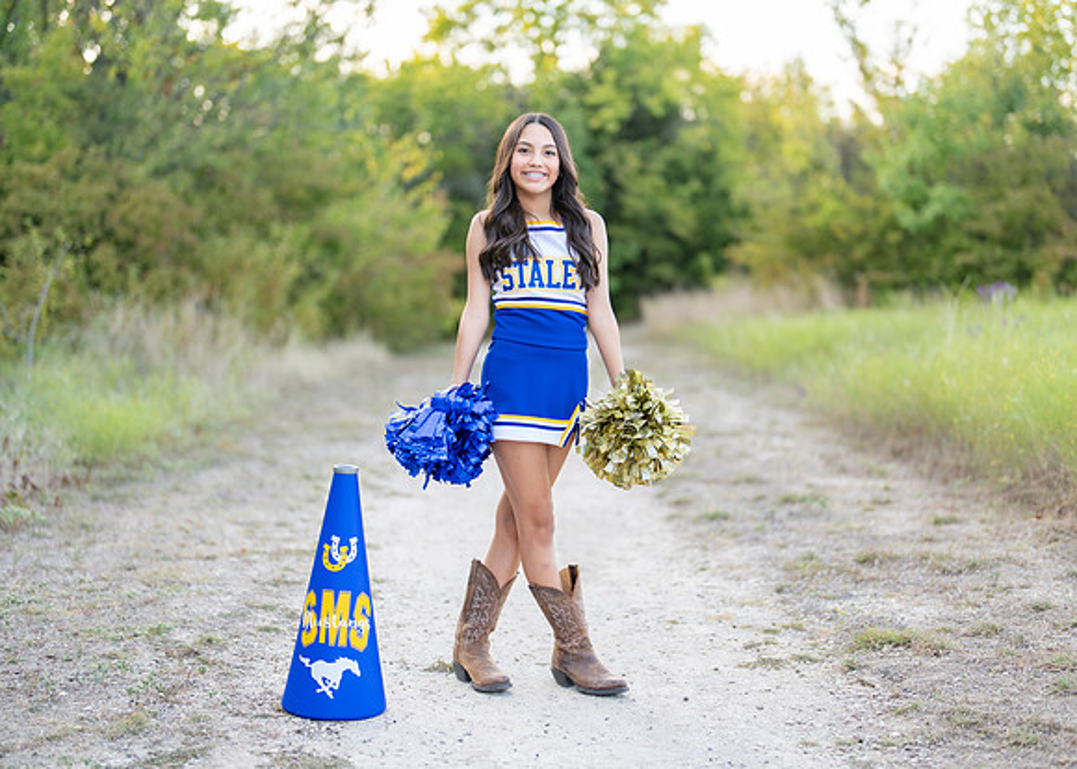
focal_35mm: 57
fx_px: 1734
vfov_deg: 25.0
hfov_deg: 34.5
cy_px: 388
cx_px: 568
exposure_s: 1/500
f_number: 1.2
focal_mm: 50
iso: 100
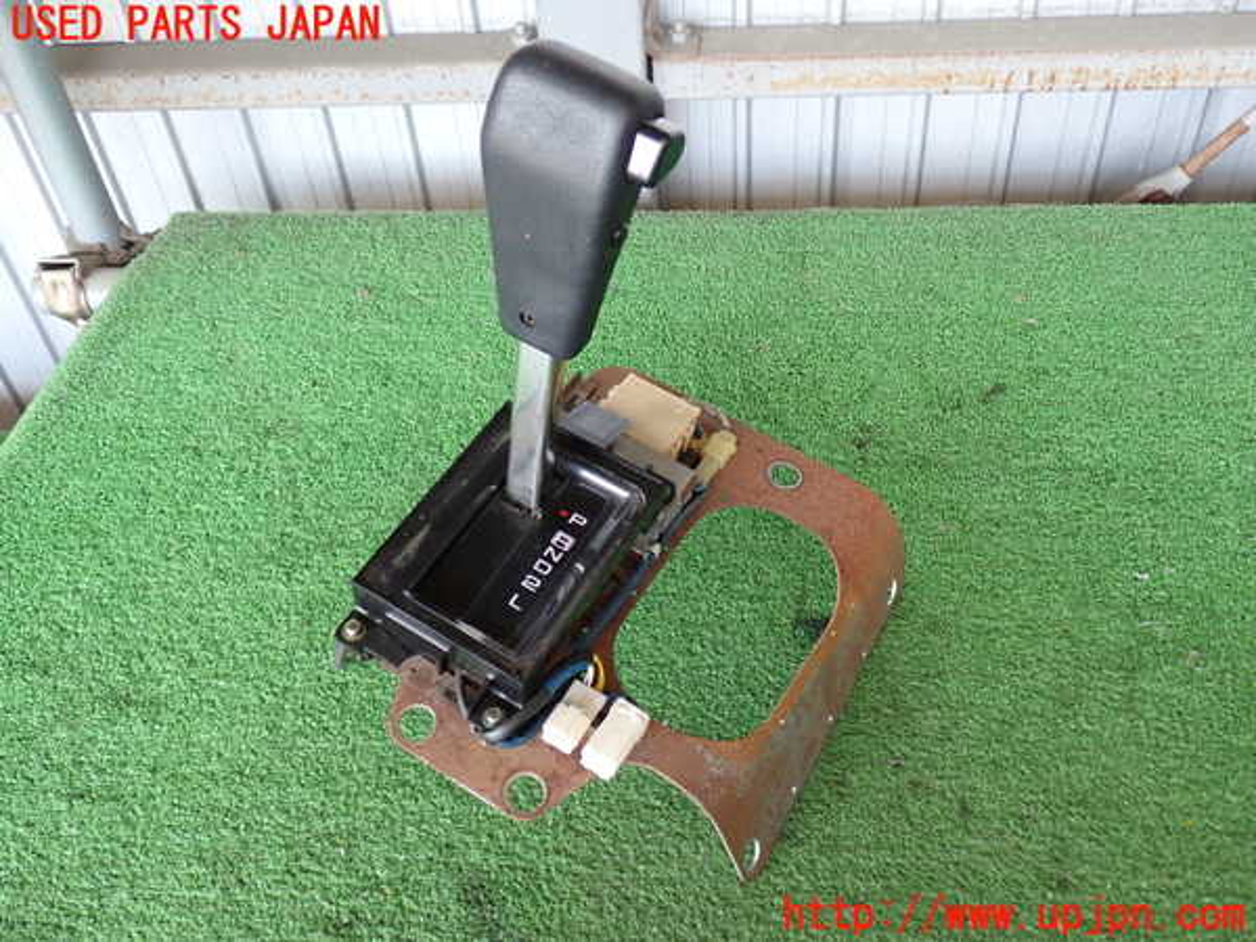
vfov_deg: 44.2
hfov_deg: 56.8
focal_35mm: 32
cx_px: 628
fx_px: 1161
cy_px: 471
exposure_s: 1/60
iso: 200
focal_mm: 5.79
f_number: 2.4
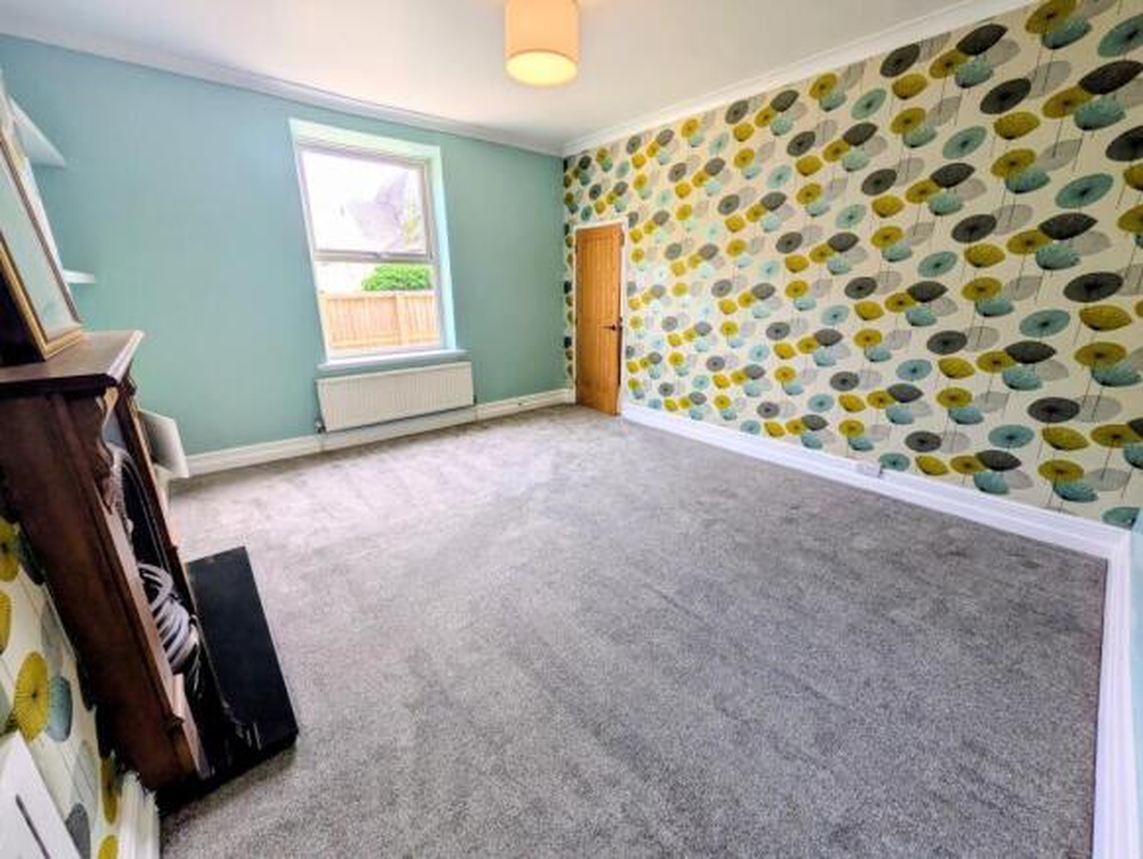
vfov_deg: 85.7
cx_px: 572
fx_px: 462
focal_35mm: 14
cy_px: 430
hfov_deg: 102.0
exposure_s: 1/100
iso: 77
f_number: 2.2
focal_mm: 1.83
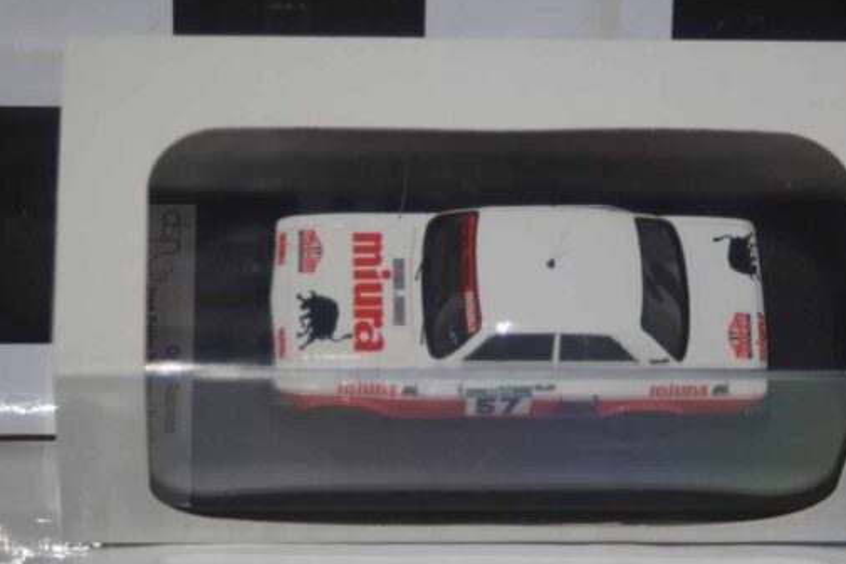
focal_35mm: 125
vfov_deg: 11.0
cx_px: 462
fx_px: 2937
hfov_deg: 16.4
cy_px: 272
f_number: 5.6
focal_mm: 70
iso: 1250
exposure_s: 1/160
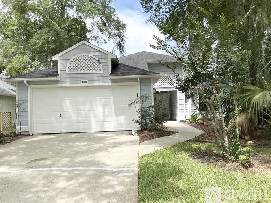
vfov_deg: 48.2
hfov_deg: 61.7
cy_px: 102
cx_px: 136
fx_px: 227
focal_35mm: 29
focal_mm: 3
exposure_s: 1/606
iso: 25
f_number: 1.8
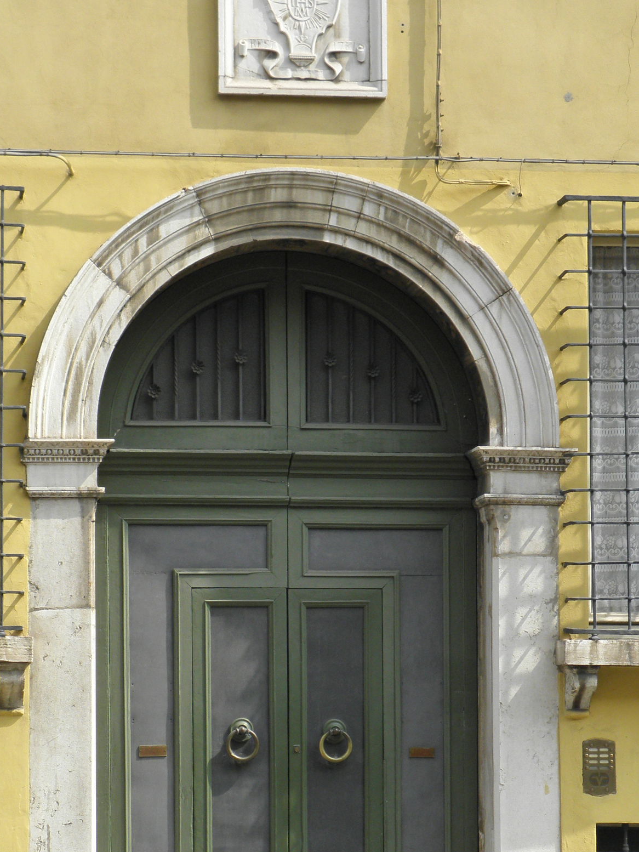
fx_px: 2756
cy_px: 588
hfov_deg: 13.2
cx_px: 320
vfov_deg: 17.5
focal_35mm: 112
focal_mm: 12.2
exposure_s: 1/320
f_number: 4.3
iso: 100
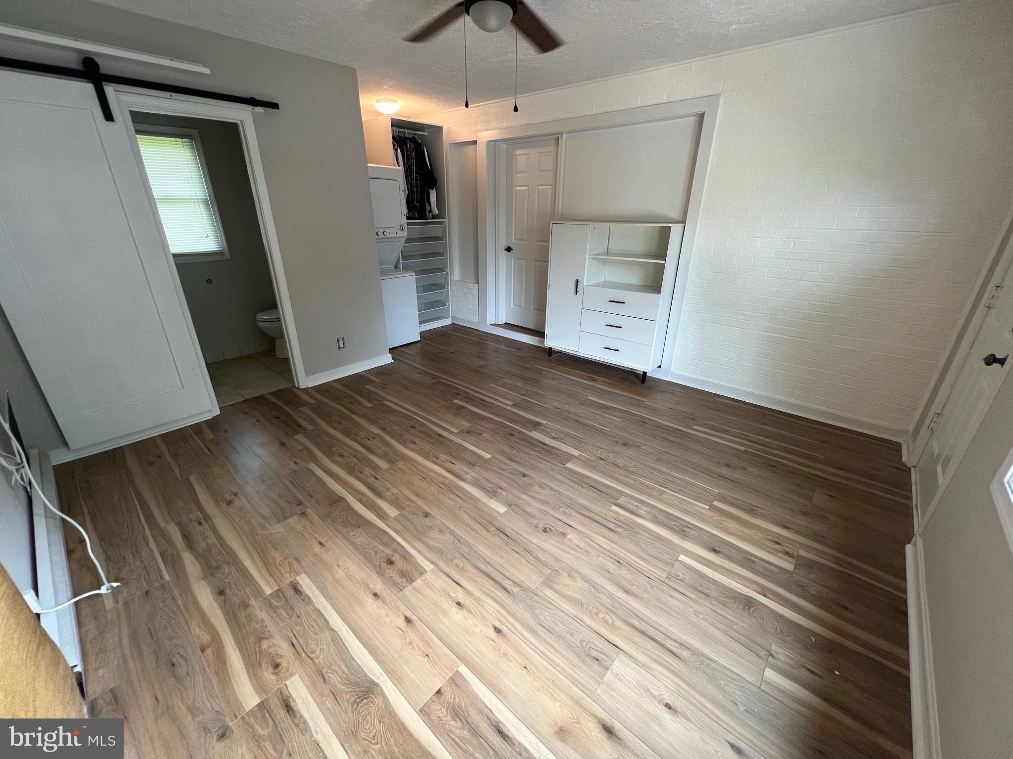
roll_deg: -0.7
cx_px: 506
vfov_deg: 89.9
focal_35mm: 13
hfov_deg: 106.2
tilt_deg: -24.0
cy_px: 380
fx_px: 380
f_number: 1.8
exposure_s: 1/99
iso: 160
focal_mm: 1.57
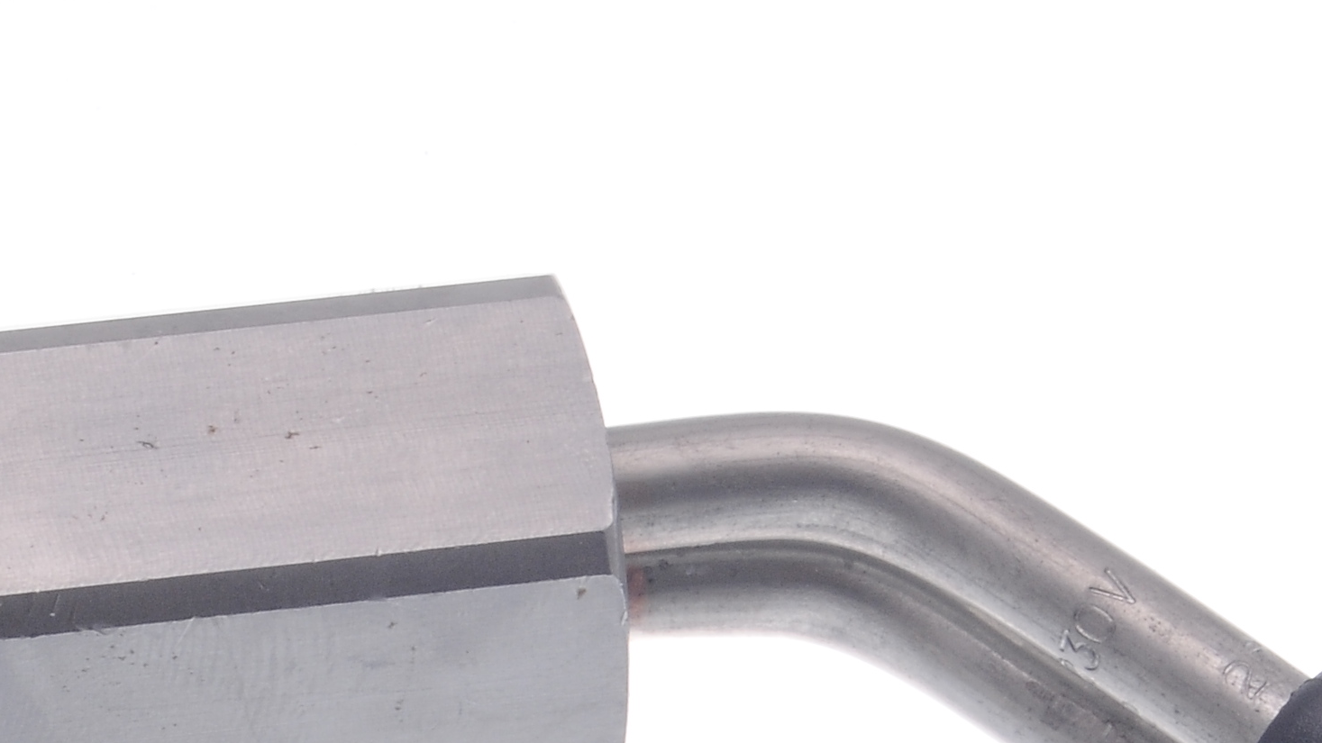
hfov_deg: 5.9
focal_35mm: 367
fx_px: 12864
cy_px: 1006
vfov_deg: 3.3
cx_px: 582
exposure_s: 1/160
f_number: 25
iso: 200
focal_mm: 80
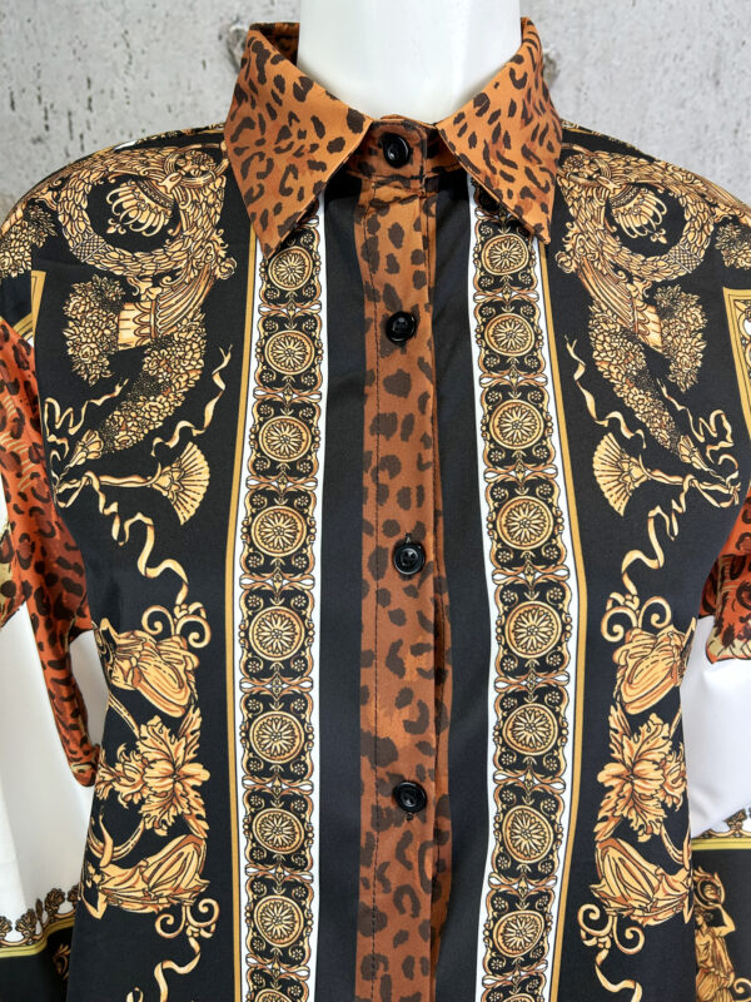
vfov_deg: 67.3
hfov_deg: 53.1
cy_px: 501
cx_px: 376
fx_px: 752
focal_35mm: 26
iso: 64
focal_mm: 5.7
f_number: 1.5
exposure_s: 1/100
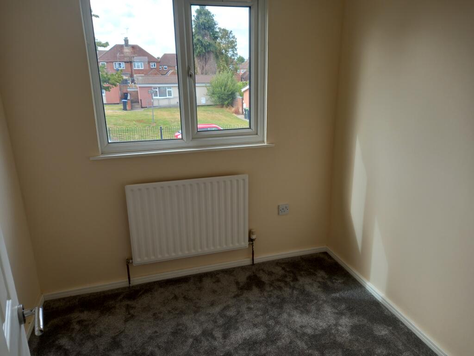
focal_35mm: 25
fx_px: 342
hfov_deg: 69.4
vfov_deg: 54.9
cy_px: 178
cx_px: 237
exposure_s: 1/100
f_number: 2
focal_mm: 4.6
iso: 50
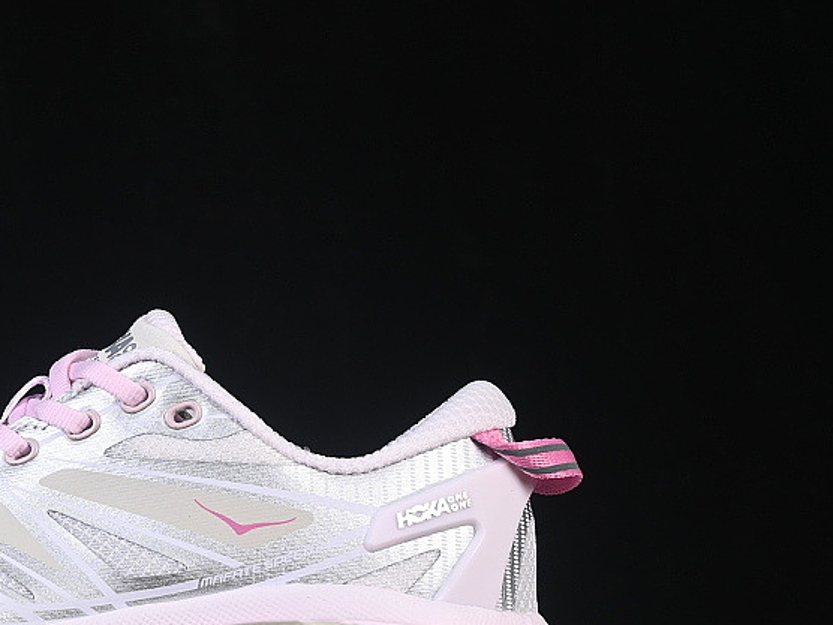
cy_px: 460
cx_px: 97
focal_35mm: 140
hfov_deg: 14.0
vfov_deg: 10.6
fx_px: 3369
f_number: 8
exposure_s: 1/80
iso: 160
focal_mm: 50
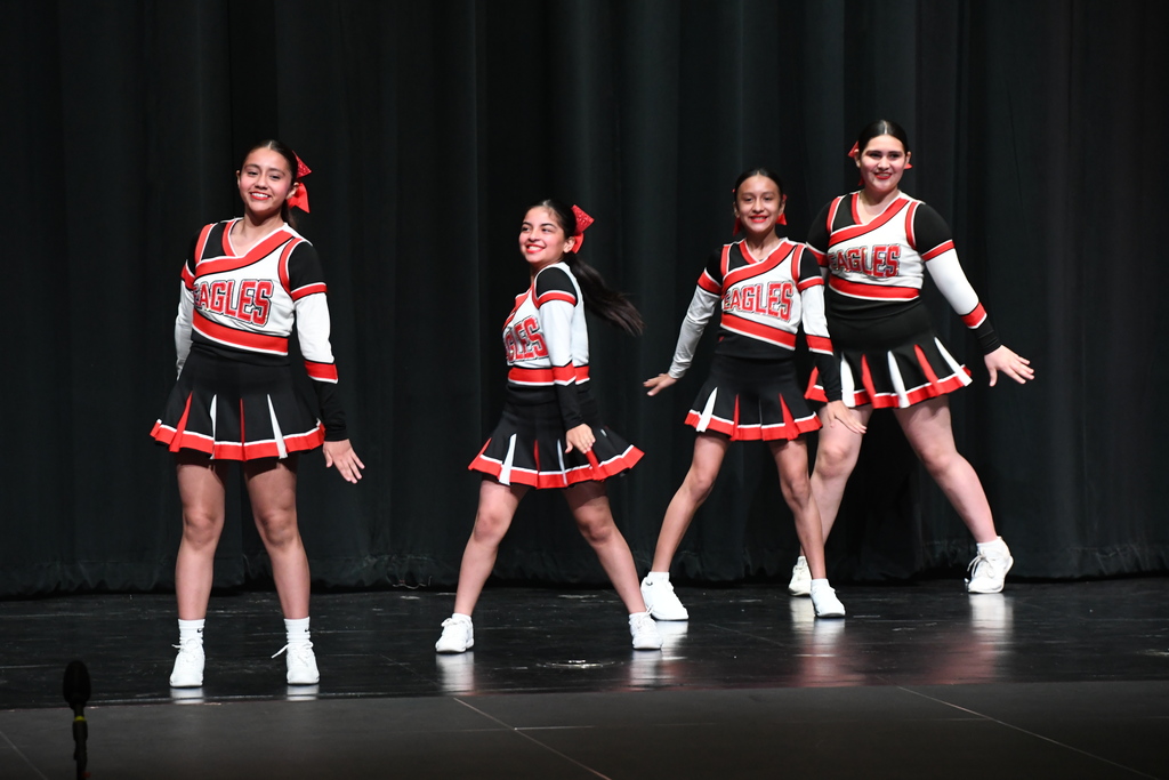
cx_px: 584
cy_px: 390
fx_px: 6560
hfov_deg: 10.2
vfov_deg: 6.8
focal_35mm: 202
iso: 3200
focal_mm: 135
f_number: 7.1
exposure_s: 1/125
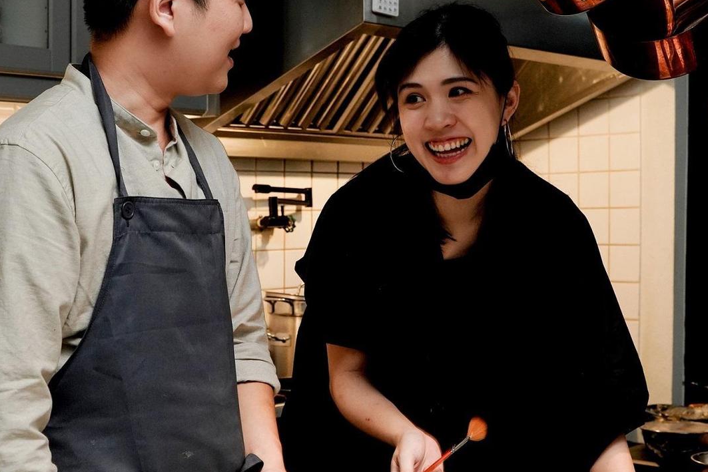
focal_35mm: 64
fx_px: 1259
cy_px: 312
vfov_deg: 21.2
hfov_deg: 31.4
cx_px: 344
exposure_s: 1/60
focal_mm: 34
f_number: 5.6
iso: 800
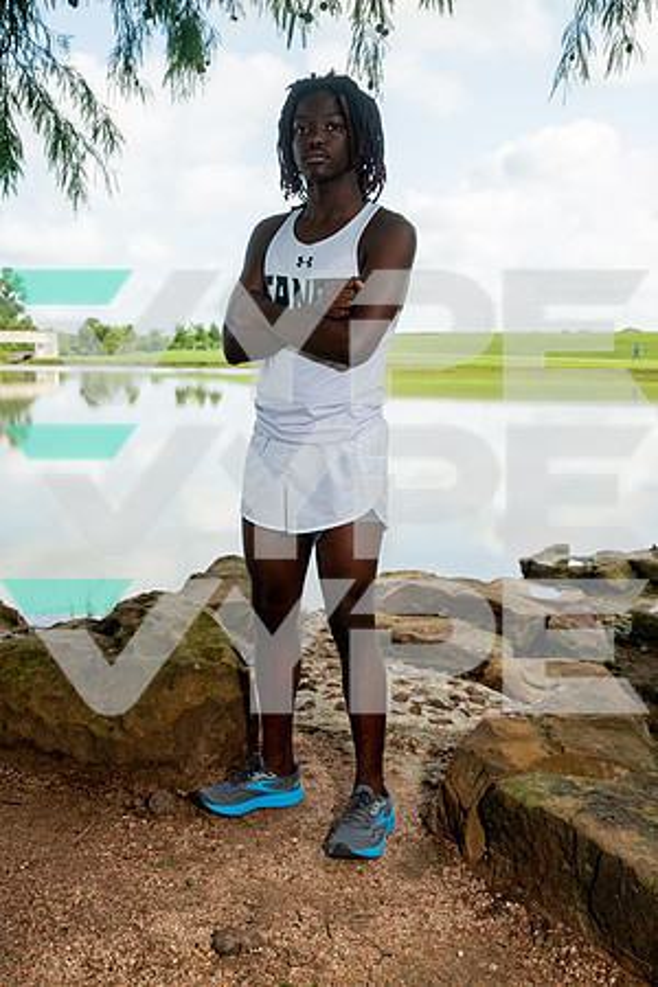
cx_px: 329
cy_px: 494
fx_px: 987
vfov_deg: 53.1
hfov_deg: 36.9
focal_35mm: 36
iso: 200
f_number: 7.1
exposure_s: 1/200
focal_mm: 36
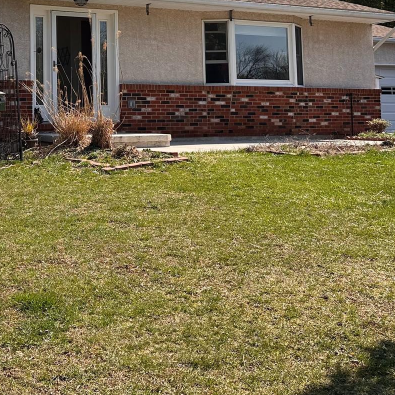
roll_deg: +0.8
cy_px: 54
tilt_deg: +5.6
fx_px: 710
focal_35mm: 55
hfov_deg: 30.3
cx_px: 74
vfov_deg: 30.0
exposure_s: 1/5000
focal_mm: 6.86
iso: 80
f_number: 1.78
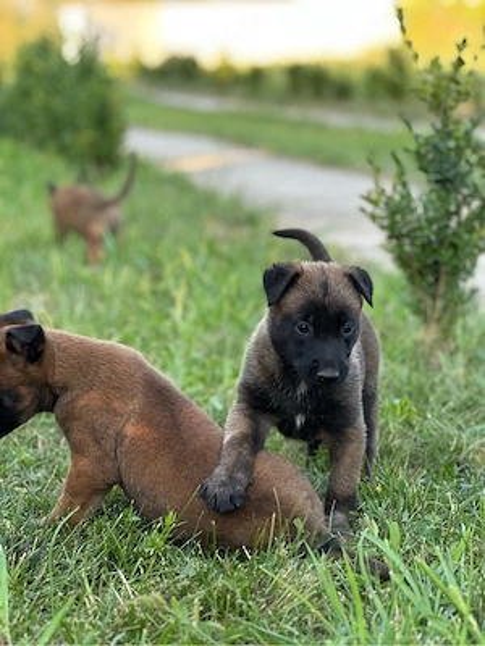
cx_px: 242
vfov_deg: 25.3
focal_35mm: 77
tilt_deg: -11.9
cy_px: 323
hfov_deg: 19.1
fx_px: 1438
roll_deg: +1.3
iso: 64
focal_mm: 9
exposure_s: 1/121
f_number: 2.8
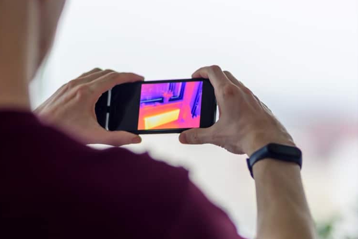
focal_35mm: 131
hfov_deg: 15.6
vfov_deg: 10.5
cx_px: 202
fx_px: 1303
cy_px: 102
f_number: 1.8
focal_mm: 85
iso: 320
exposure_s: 1/80
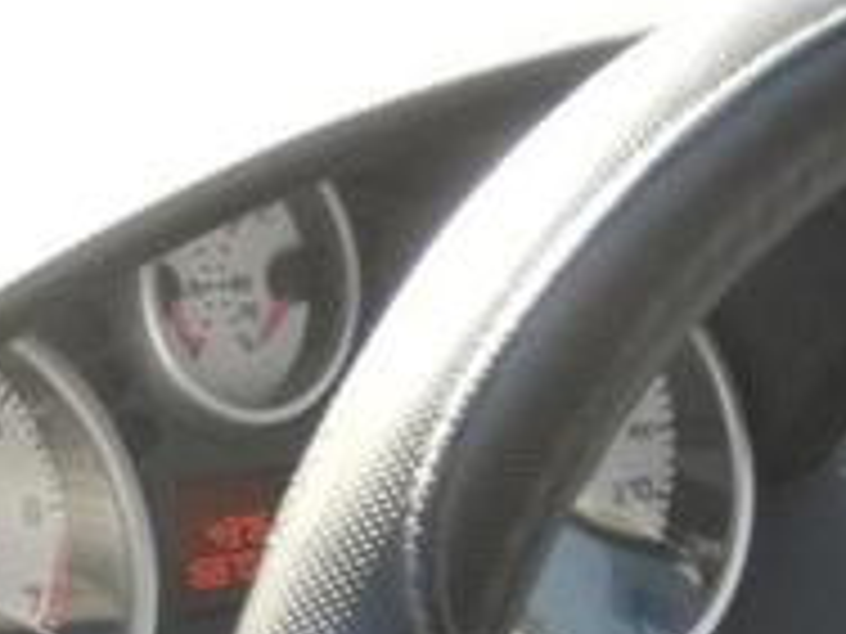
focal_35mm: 125
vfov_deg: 9.7
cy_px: 1751
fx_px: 3055
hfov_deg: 15.3
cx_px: -117
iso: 80
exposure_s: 1/100
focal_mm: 3.81
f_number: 2.2
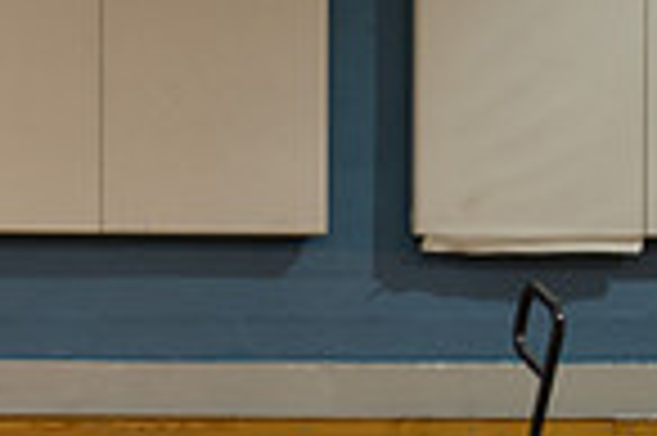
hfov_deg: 14.4
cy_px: 600
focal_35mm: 131
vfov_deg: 10.2
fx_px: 2388
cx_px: -387
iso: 320
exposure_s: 2
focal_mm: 33
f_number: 22
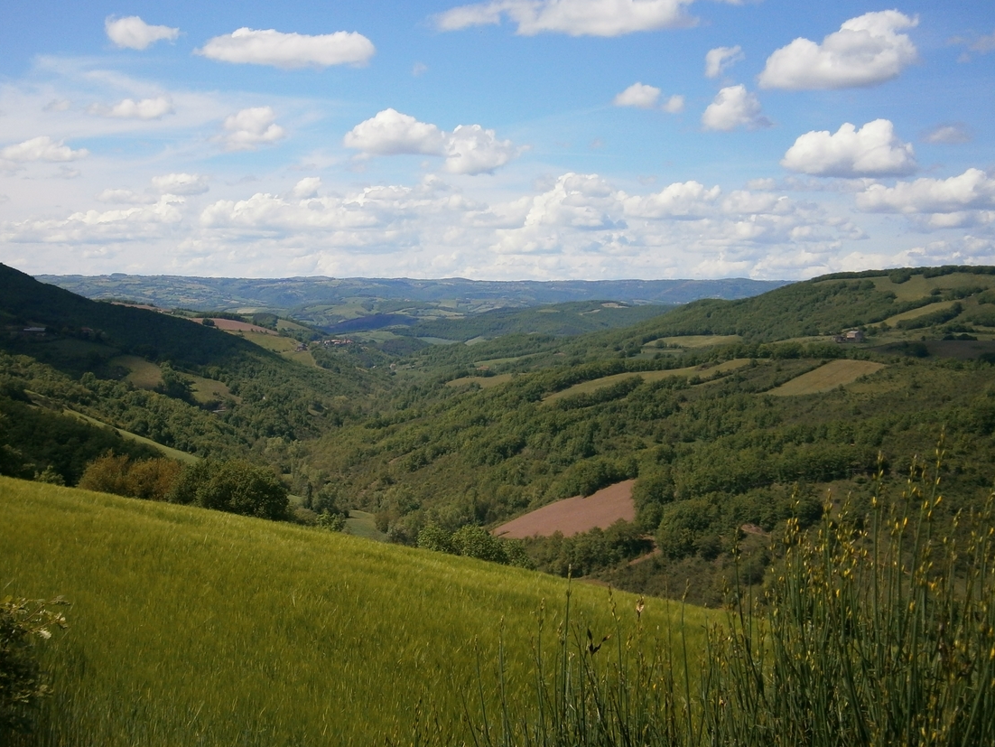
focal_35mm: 49
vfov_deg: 29.7
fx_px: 1409
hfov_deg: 38.5
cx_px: 344
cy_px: 389
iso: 80
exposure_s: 1/200
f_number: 8.7
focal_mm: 6.4
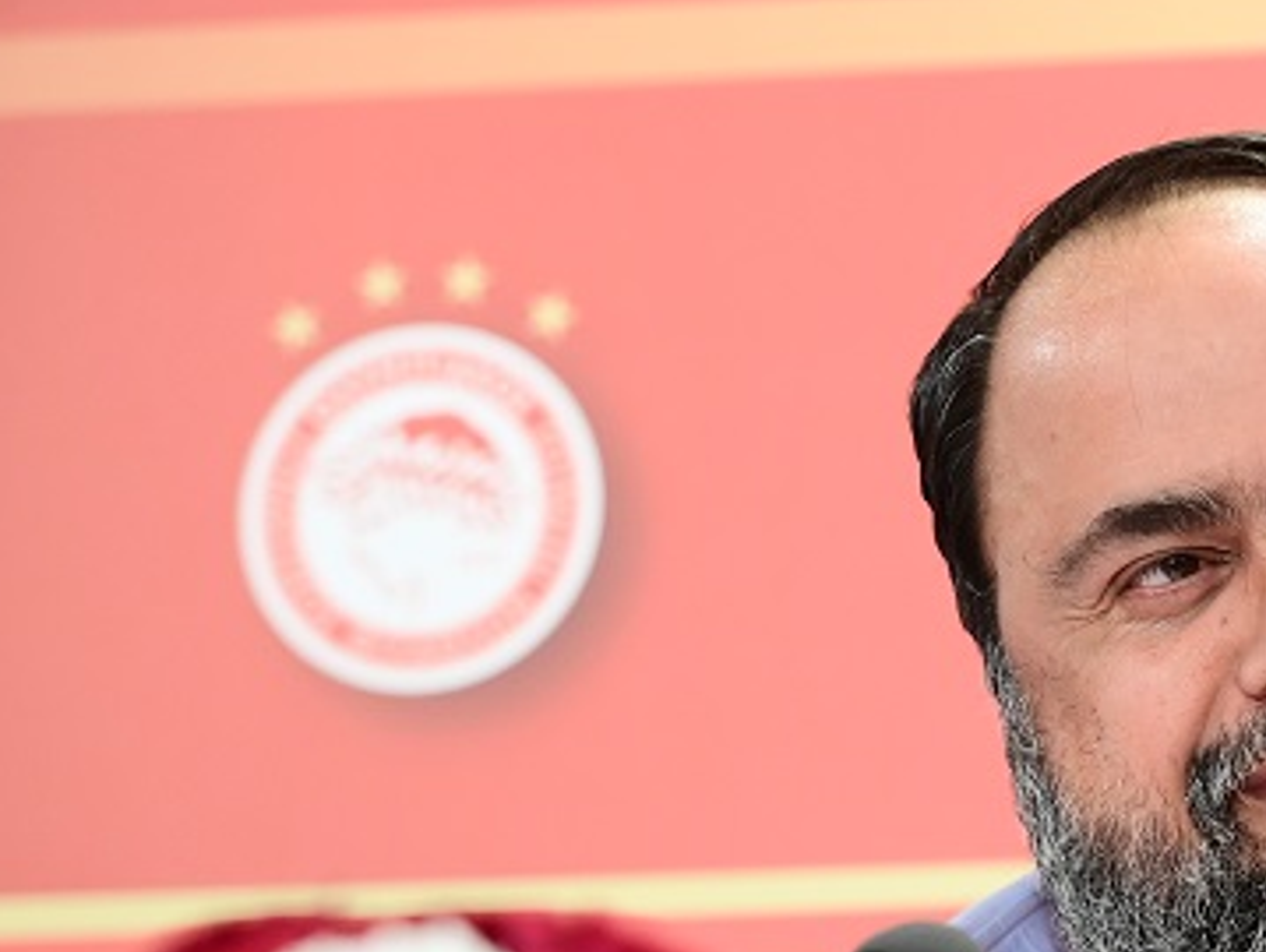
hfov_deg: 6.3
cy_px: 790
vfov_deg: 4.8
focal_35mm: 313
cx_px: 1333
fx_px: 11459
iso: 3200
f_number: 3.2
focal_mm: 130
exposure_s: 1/320
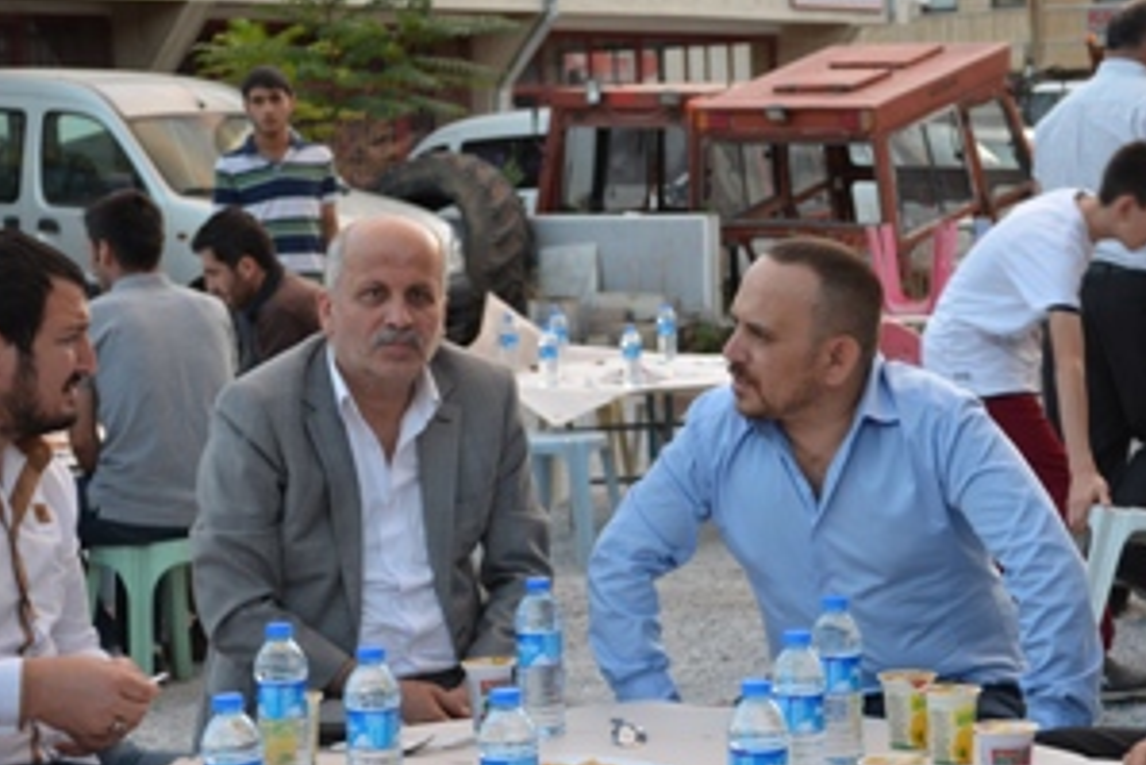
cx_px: 681
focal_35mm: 81
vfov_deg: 16.8
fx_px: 2580
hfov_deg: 25.0
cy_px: 521
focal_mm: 36
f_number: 5
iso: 450
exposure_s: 1/60
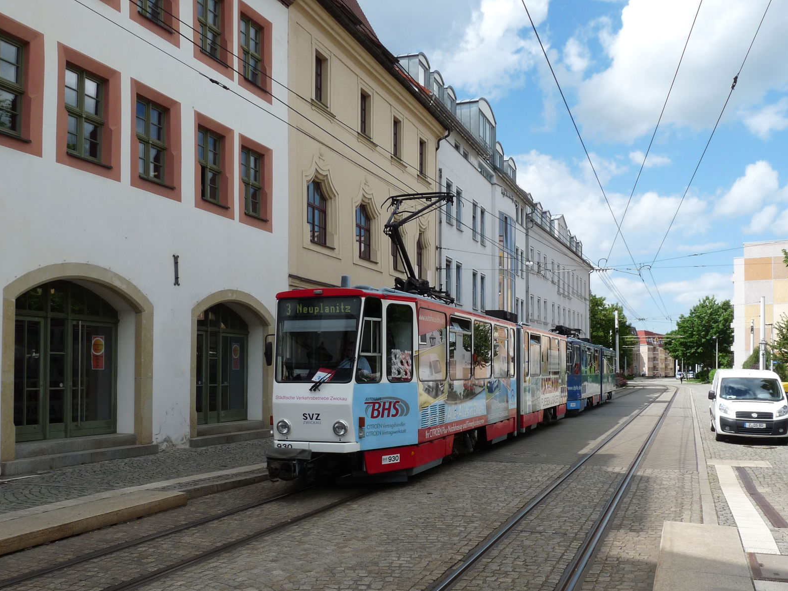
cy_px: 361
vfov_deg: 42.7
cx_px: 440
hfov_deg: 55.2
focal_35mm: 33
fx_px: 751
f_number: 5.6
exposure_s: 1/320
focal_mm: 4.8
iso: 100
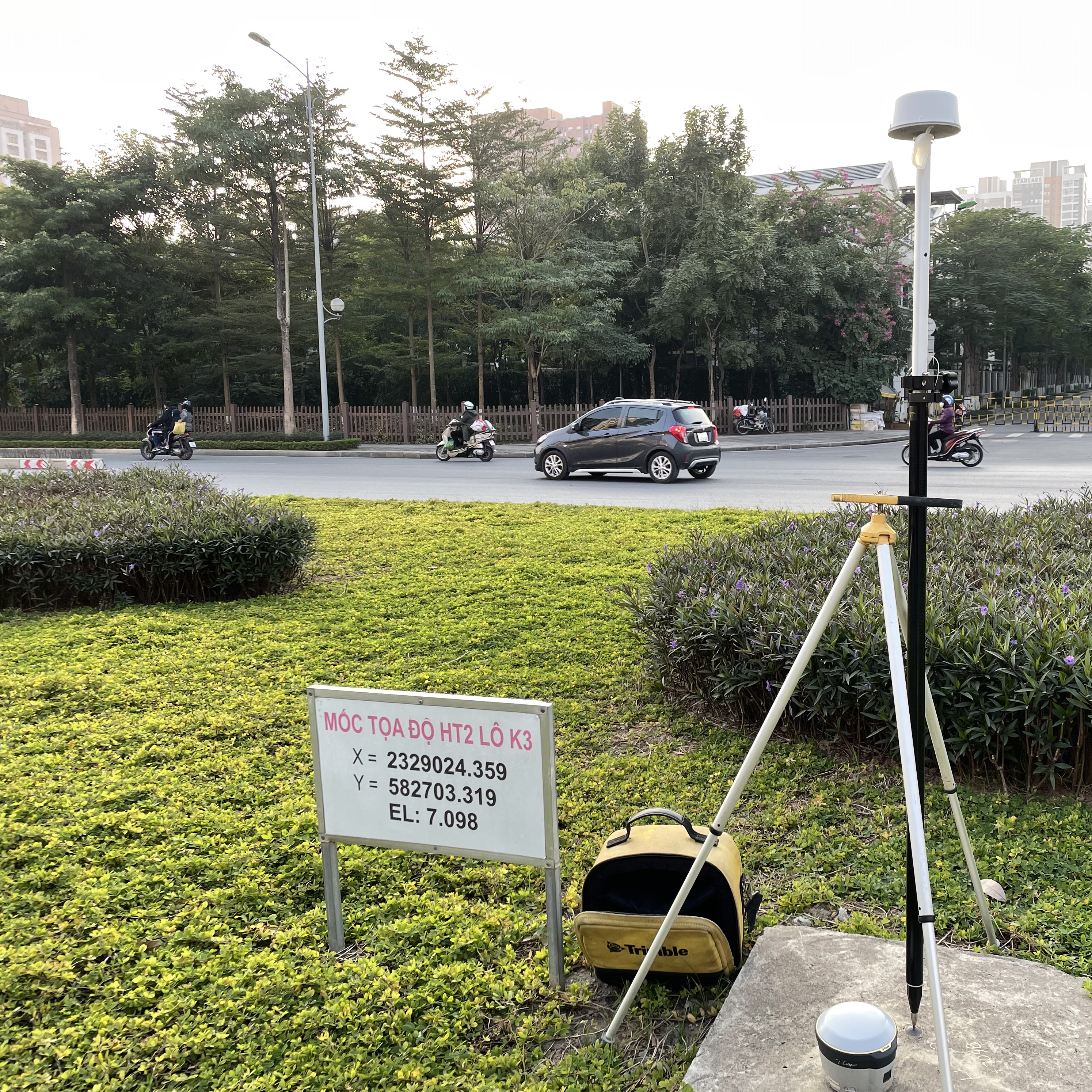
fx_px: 1106
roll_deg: +1.0
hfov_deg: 51.9
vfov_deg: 52.5
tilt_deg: -6.2
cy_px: 545
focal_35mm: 31
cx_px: 686
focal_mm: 4.2
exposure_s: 1/406
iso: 32
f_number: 1.6
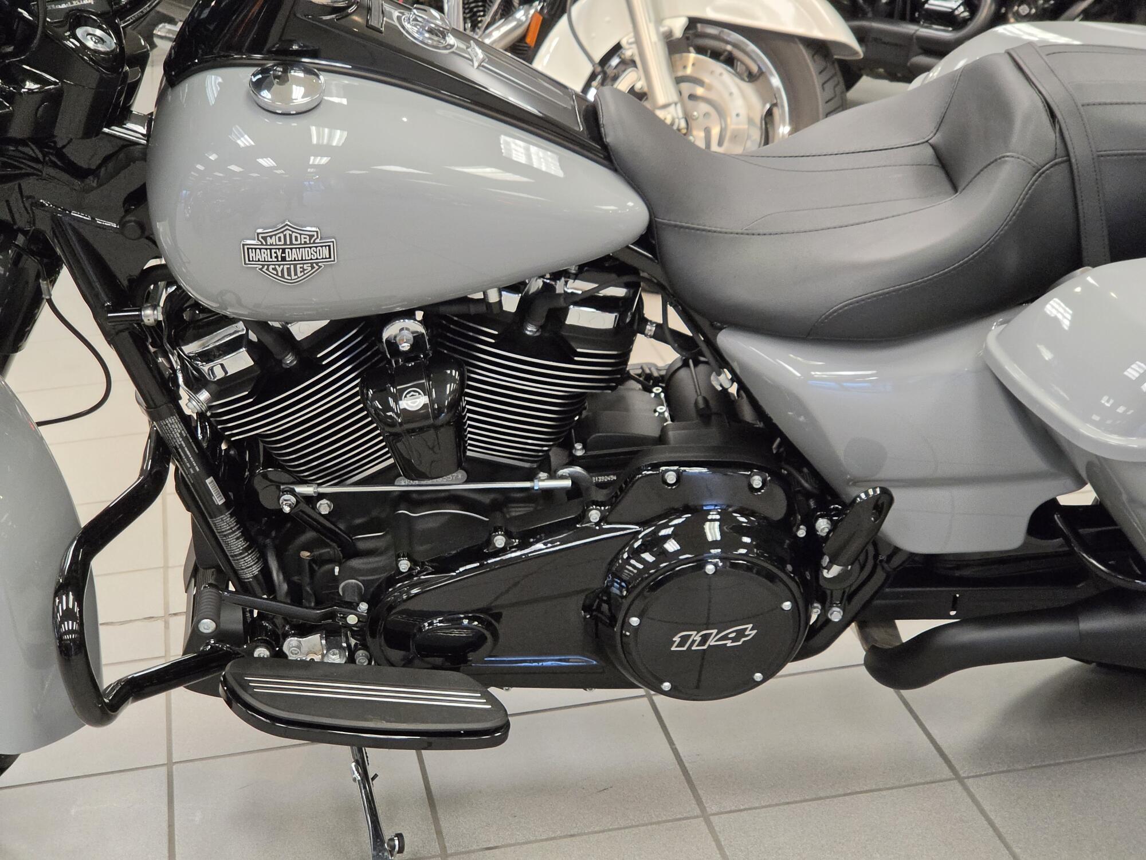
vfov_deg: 21.3
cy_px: 430
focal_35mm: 69
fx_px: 2284
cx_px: 573
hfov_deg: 28.2
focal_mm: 7
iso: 400
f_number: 2.4
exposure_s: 1/120
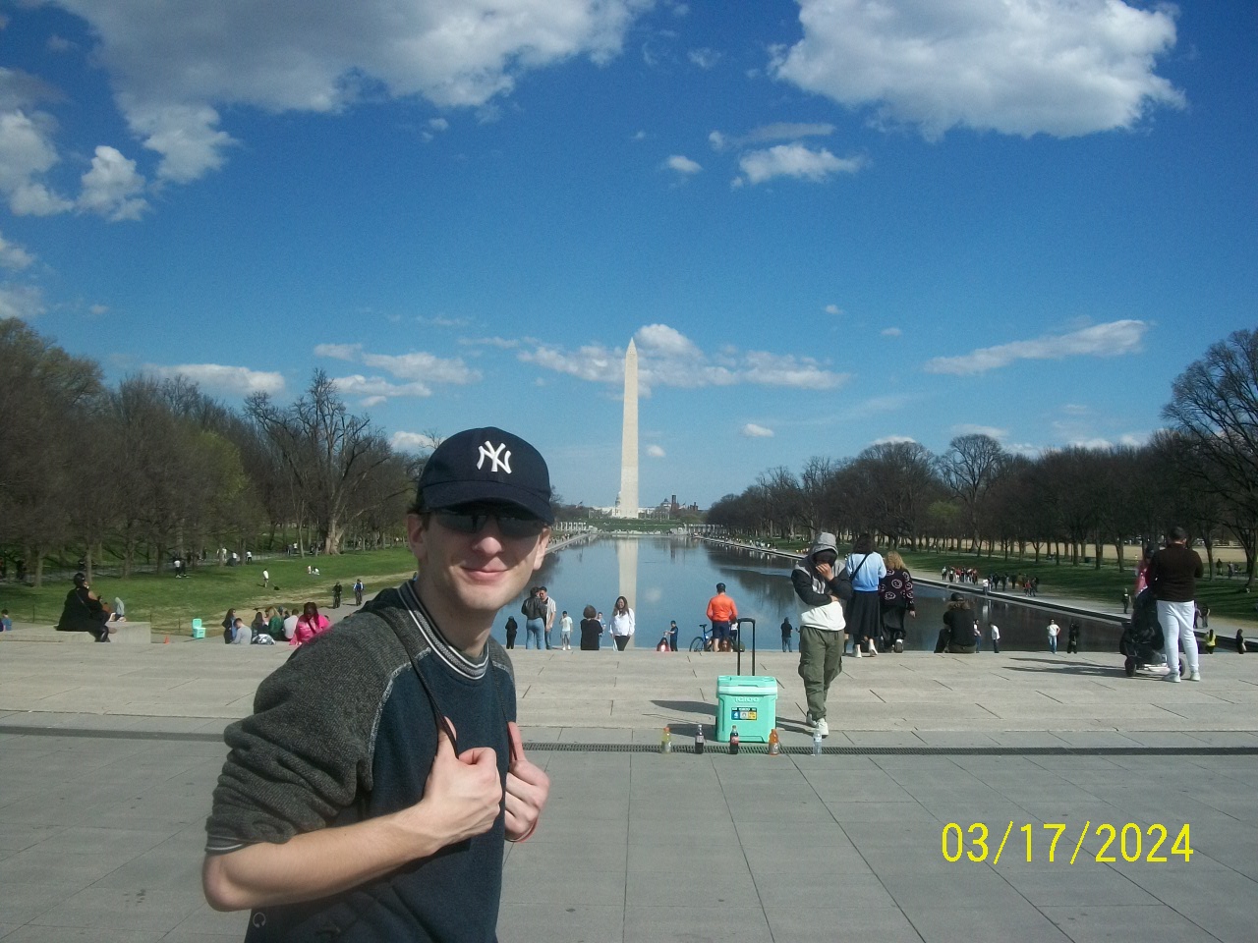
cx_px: 629
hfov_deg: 56.8
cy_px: 472
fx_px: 1163
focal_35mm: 32
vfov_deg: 44.2
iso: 80
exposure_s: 1/640
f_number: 5.5
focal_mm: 5.7
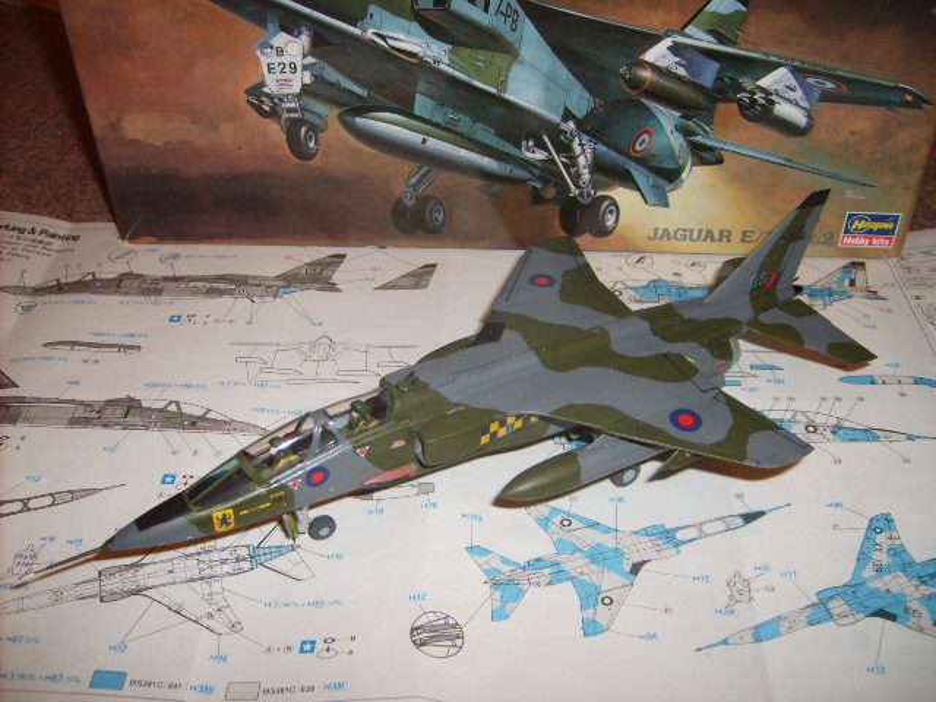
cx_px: 468
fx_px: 946
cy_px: 351
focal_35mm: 35
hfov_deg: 52.6
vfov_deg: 40.7
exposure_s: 1/45
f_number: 2.8
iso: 100
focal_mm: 5.8
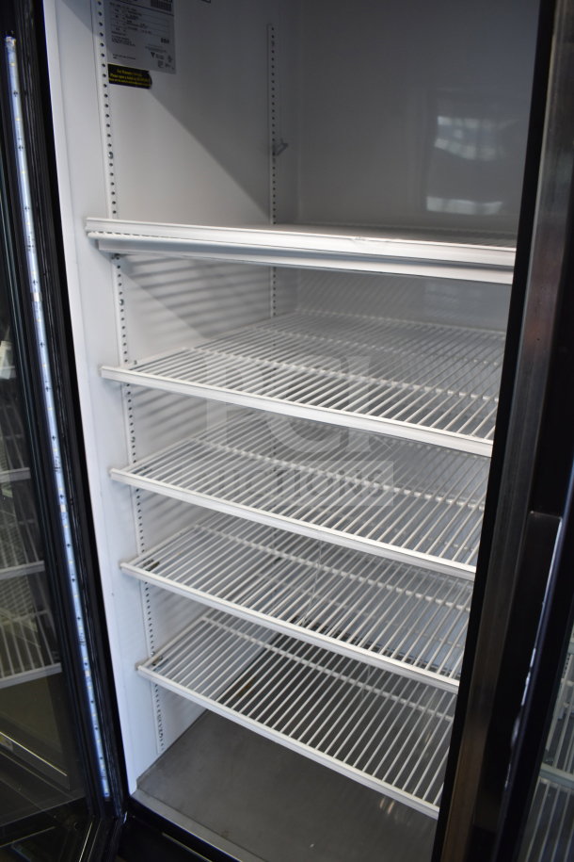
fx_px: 646
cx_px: 287
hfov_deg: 47.9
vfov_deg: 67.4
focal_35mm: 27
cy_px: 431
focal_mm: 18
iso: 560
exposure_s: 1/30
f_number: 3.5
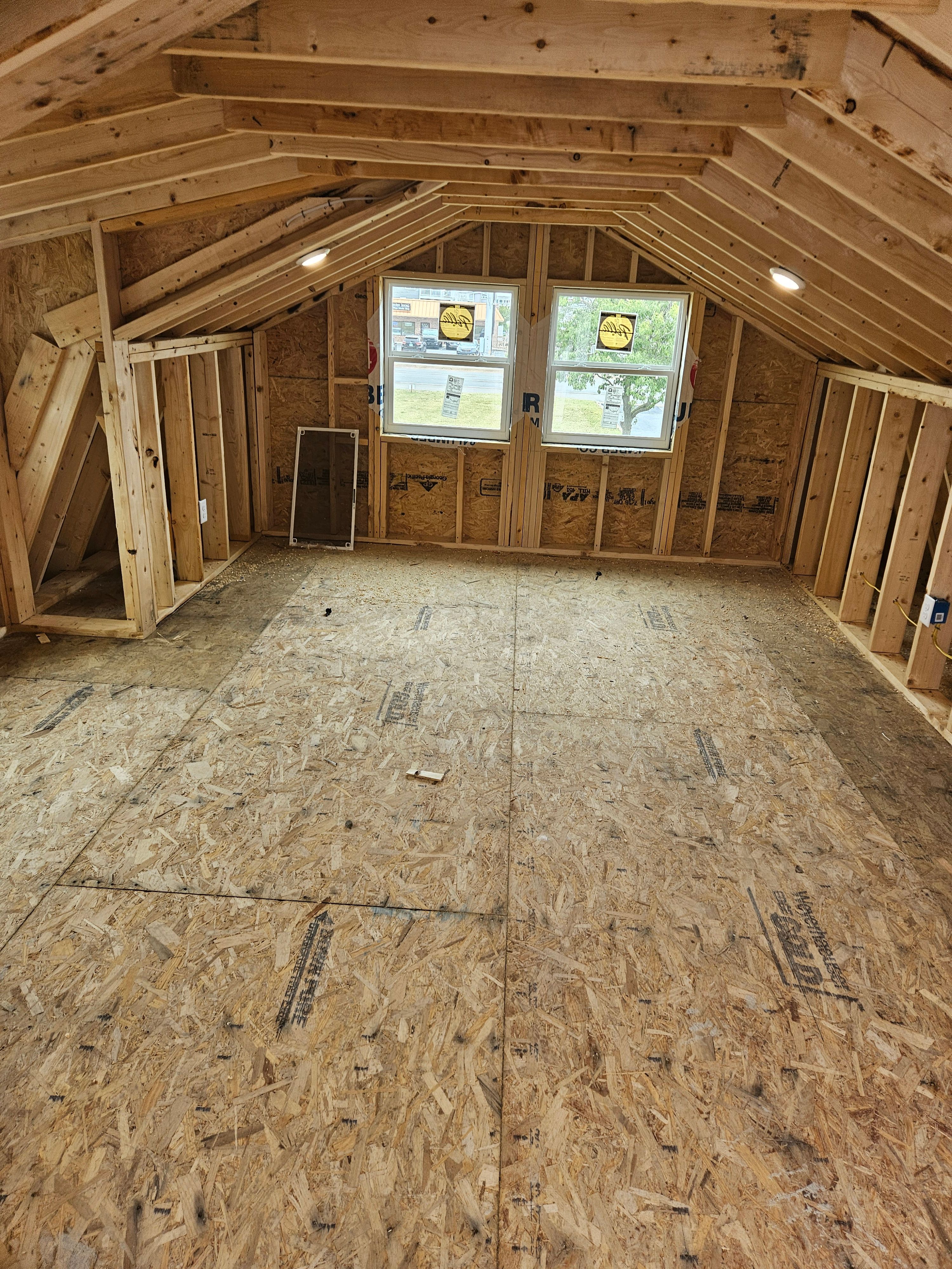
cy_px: 634
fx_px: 843
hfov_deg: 58.9
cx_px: 476
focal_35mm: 23
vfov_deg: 73.9
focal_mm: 5.4
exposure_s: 1/120
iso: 50
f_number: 1.8
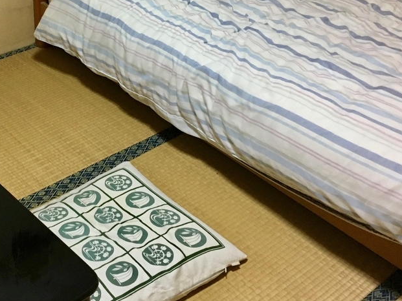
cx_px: 110
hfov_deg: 33.8
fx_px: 650
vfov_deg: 25.8
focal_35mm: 56
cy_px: 78
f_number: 2.2
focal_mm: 4.15
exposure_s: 1/33
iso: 200
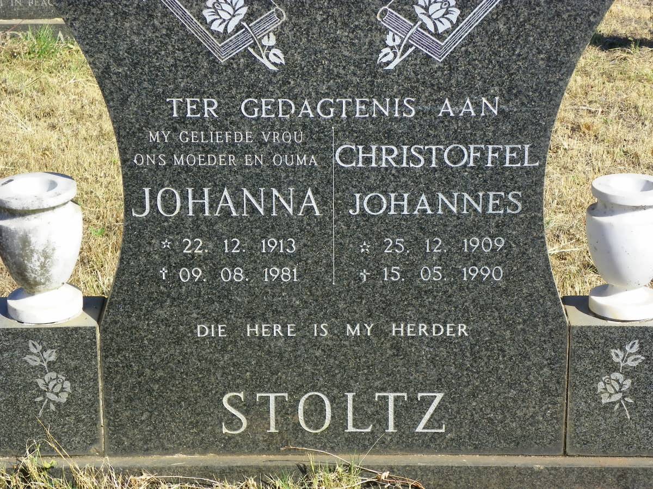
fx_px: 1981
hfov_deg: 18.7
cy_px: 244
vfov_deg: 14.1
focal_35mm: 105
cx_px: 326
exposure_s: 1/250
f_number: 4
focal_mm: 18.8
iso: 64
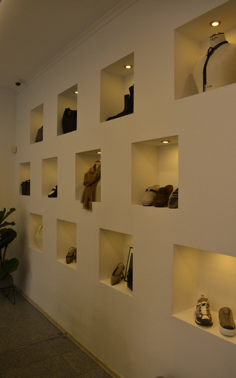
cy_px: 191
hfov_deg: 44.5
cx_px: 113
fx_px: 288
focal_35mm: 28
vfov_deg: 66.5
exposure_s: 1/320
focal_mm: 18
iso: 1600
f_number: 6.3
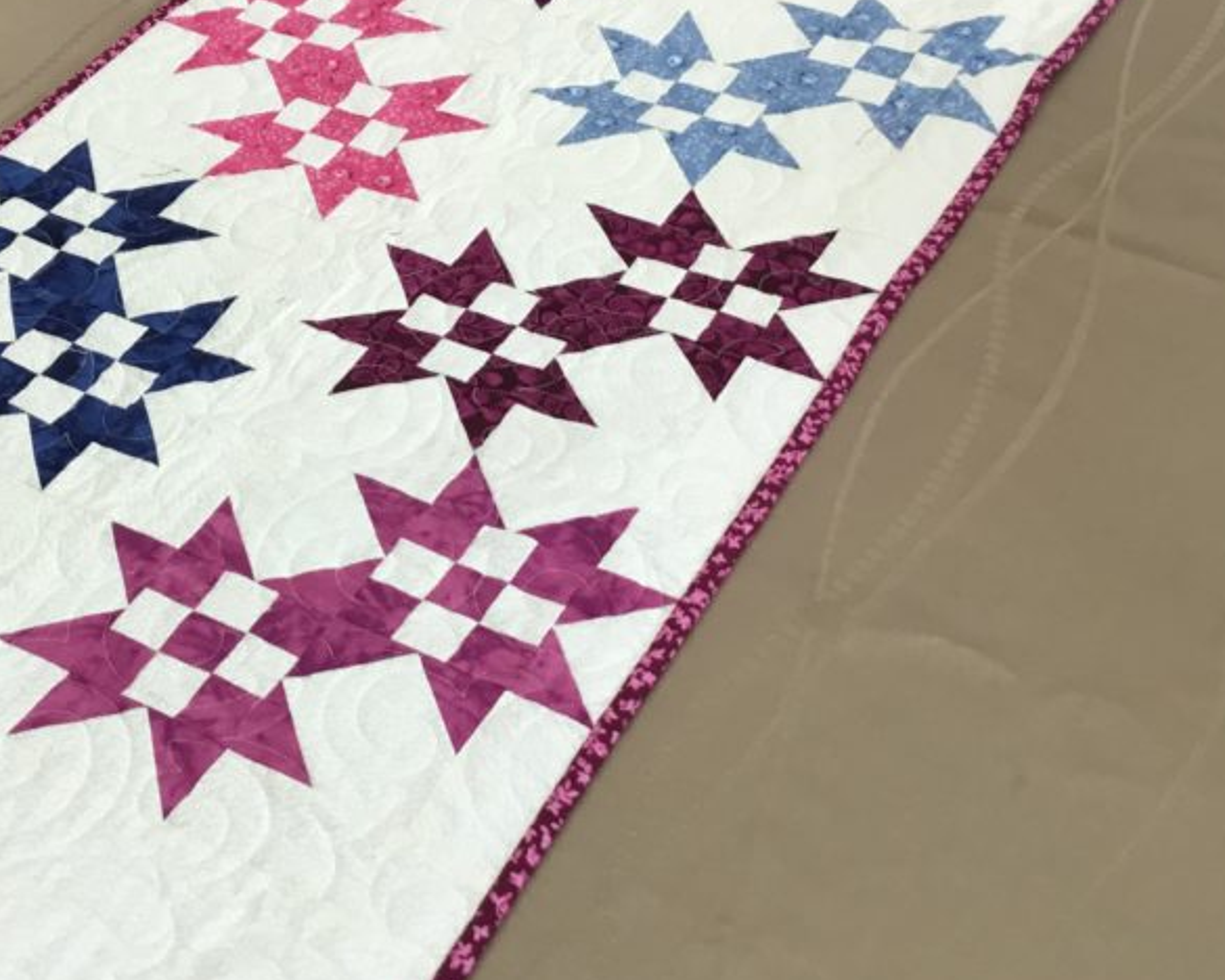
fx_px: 1922
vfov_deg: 28.6
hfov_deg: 34.8
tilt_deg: -41.6
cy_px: 406
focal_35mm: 53
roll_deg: +4.2
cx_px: 352
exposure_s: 1/30
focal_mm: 3.3
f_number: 2.4
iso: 50
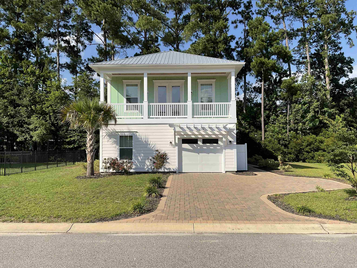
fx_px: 299
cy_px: 134
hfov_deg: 61.7
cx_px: 178
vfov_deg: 48.2
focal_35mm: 29
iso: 16
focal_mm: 3
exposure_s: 1/2320
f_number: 1.8
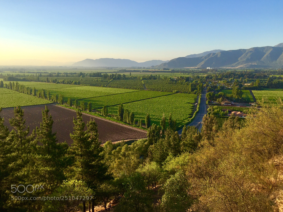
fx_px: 237
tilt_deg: -10.4
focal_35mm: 29
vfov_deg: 48.2
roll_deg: -1.6
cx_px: 142
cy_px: 106
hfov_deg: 61.7
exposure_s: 1/1041
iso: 32
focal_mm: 4.15
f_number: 2.2
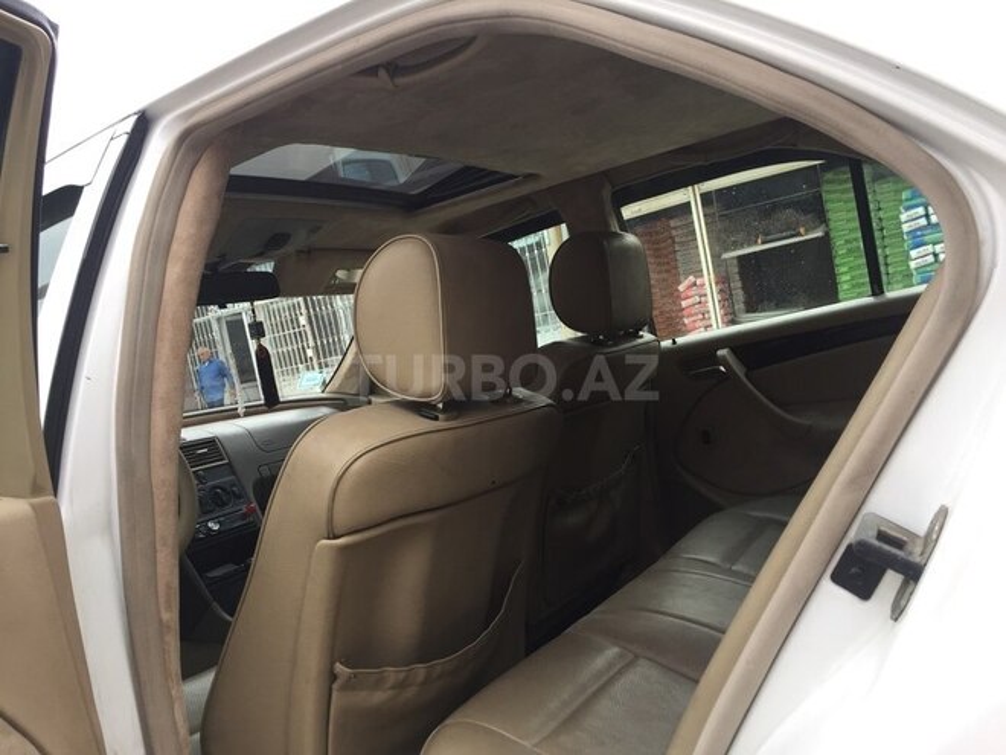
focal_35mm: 29
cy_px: 378
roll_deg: +10.5
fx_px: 843
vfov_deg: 48.2
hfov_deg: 61.7
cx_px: 503
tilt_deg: -1.8
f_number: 2.2
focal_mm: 4.15
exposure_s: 1/100
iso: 50
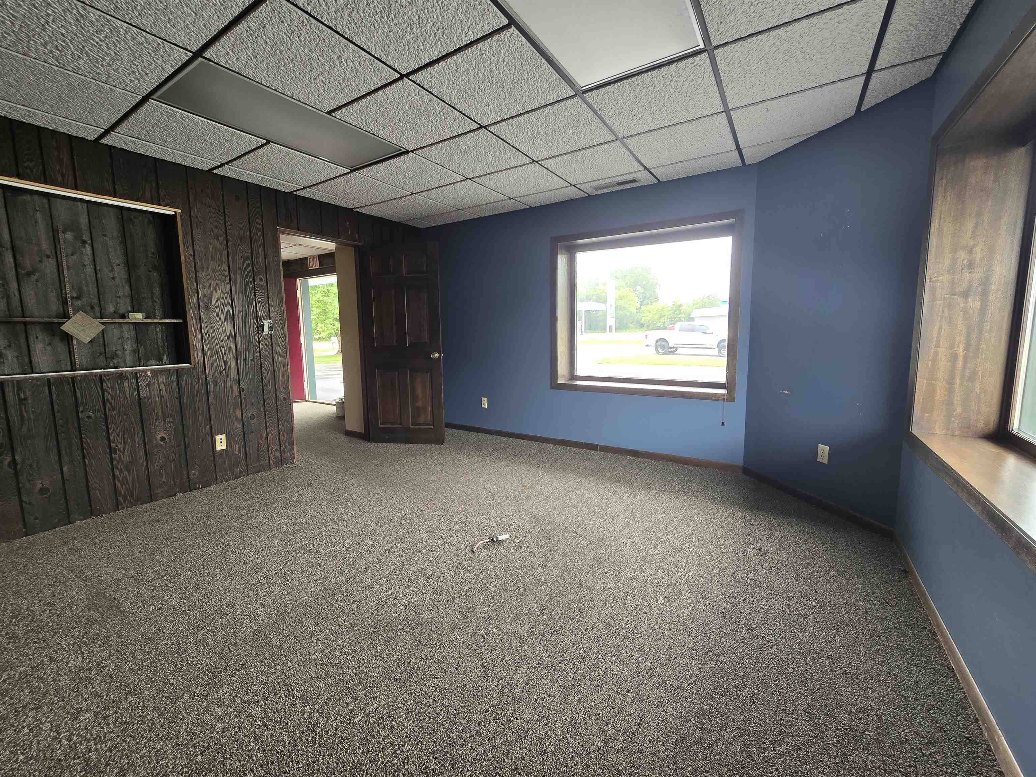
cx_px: 518
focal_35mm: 13
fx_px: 389
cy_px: 388
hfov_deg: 106.2
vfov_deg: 89.9
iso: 100
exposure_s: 1/60
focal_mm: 2.2
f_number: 2.2
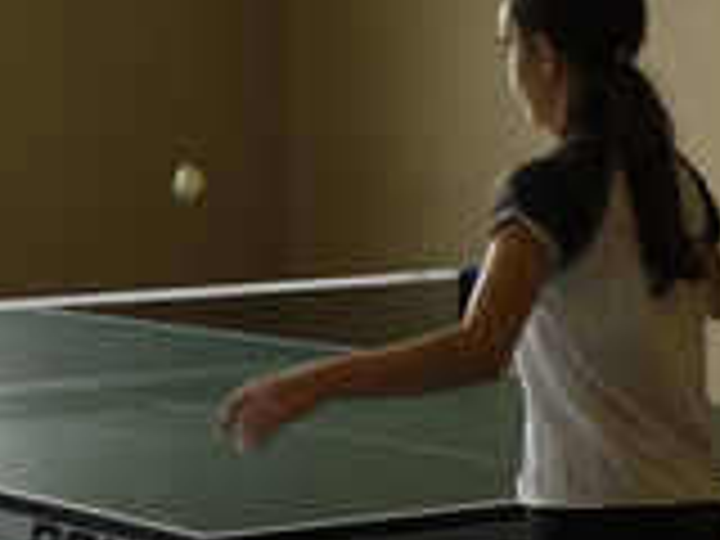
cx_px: -50
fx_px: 3328
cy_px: 266
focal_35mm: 160
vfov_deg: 9.3
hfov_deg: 12.2
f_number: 5
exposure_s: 1/160
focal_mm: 36
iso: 400
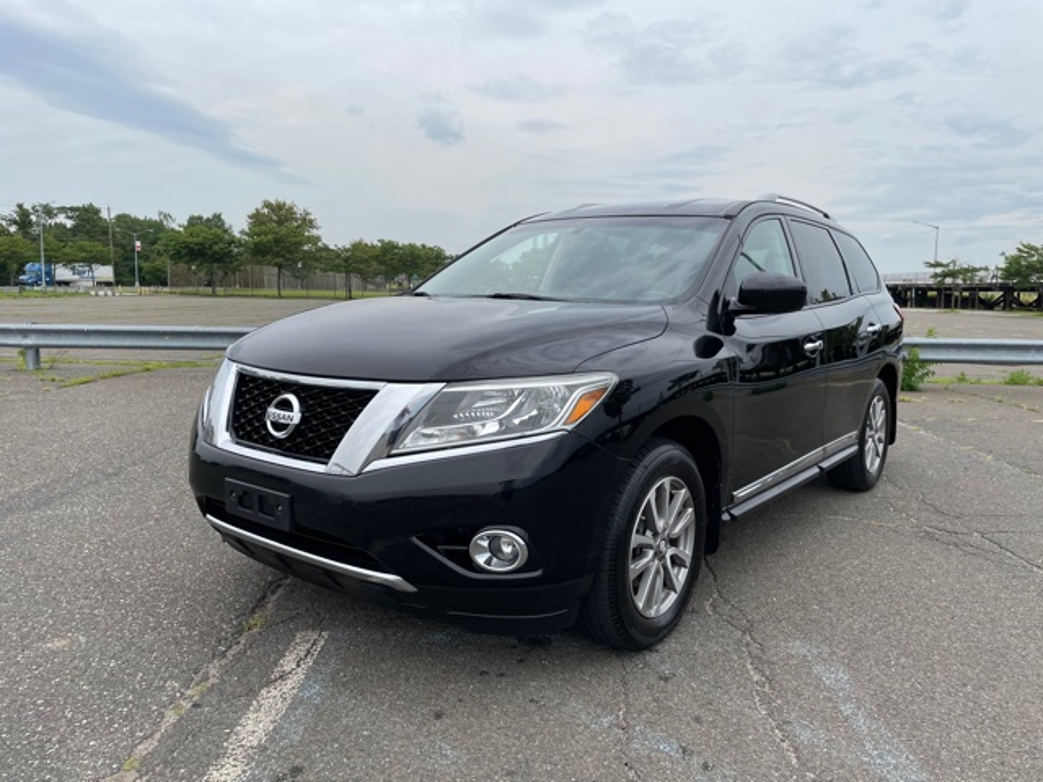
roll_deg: -0.9
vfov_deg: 53.1
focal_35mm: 26
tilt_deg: -7.4
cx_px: 522
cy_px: 391
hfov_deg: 67.3
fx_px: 783
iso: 32
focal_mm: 4.2
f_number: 1.6
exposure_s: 1/2882
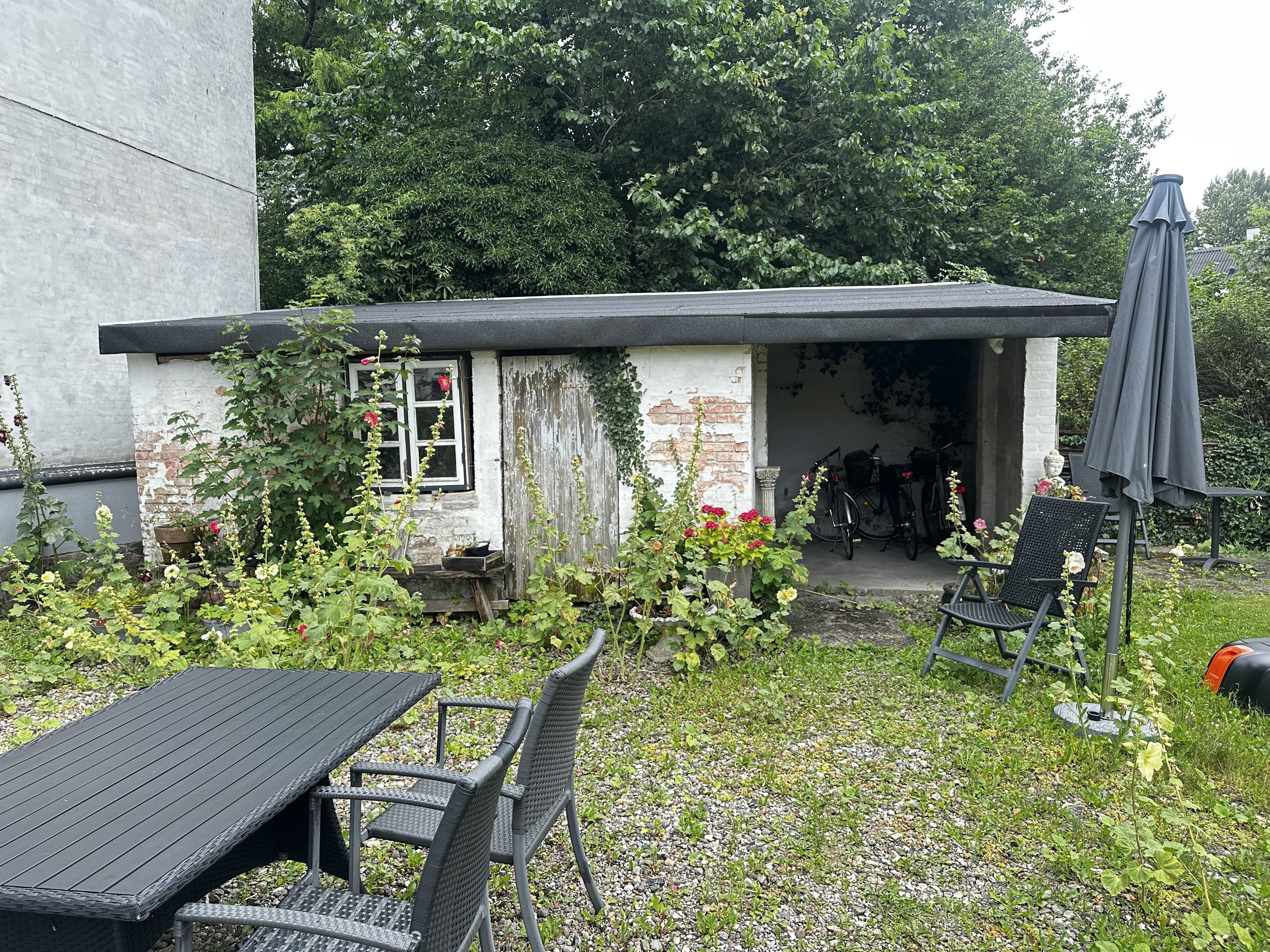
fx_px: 881
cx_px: 635
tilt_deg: -4.1
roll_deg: +0.5
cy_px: 476
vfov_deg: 56.8
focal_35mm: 24
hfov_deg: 71.6
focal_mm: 6.86
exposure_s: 1/561
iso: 80
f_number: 1.78
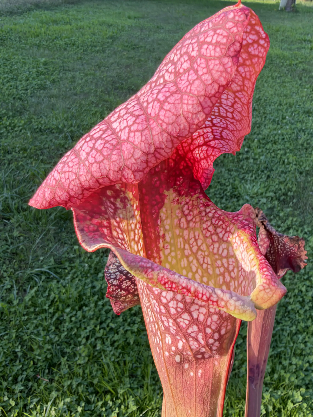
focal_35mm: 35
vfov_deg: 52.6
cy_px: 217
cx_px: 194
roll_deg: -2.1
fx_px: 422
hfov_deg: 40.4
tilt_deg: -27.9
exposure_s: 1/207
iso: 40
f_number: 2.2
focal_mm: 2.22
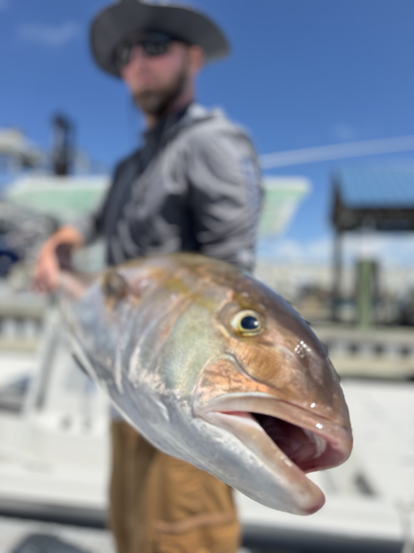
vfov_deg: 71.6
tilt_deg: +4.0
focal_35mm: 24
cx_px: 207
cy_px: 276
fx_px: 383
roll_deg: -1.4
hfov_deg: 56.8
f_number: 1.78
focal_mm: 6.76
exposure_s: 1/14286
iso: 80
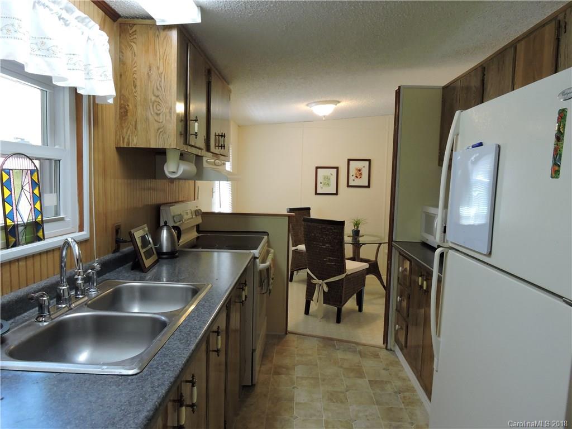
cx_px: 286
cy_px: 214
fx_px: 397
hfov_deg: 71.6
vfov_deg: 56.8
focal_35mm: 24
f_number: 3.3
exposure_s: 1/30
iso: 360
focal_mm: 4.3
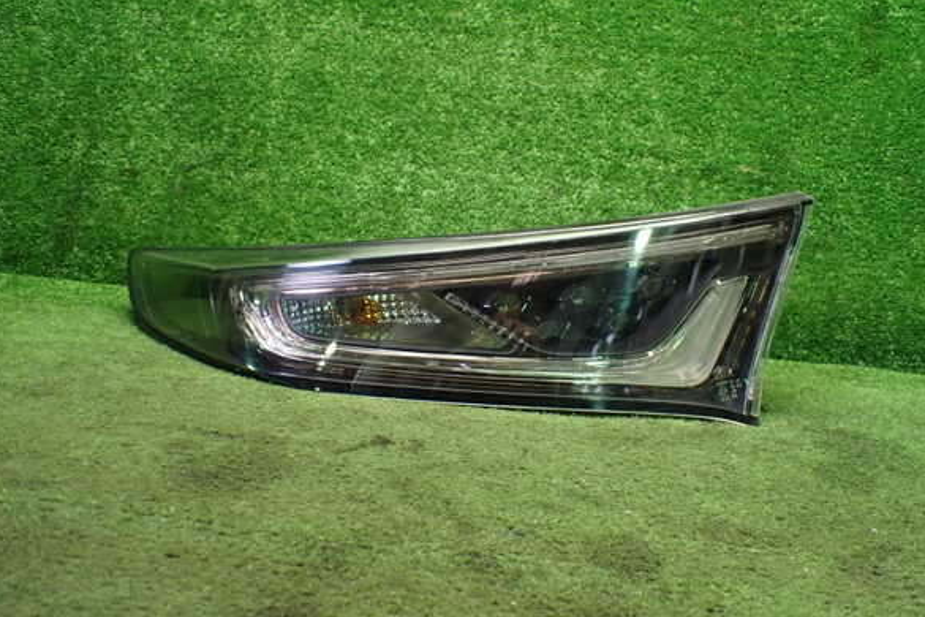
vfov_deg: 41.1
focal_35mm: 32
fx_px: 822
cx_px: 465
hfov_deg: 58.7
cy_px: 315
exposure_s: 1/100
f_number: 2.3
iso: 800
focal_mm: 5.4
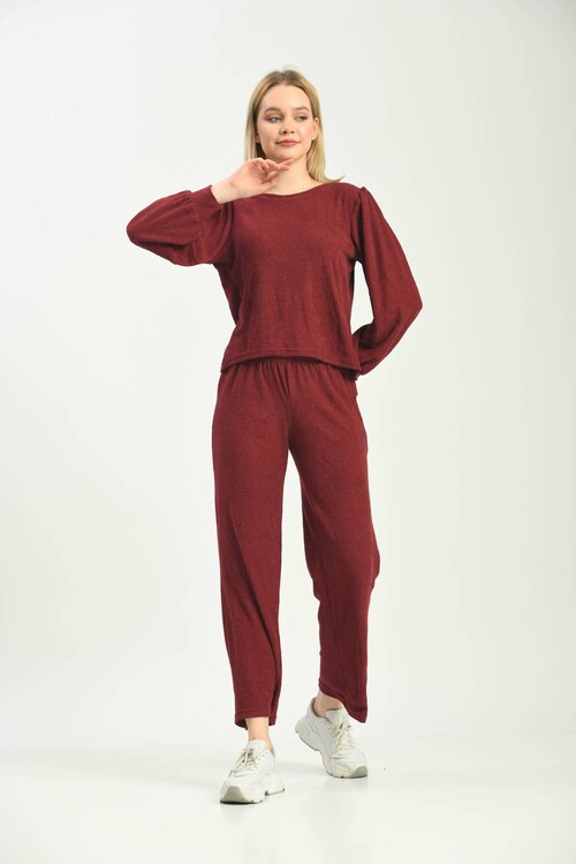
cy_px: 432
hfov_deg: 13.0
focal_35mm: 105
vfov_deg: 19.5
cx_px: 288
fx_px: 2520
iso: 100
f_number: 6.3
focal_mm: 105
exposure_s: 1/160
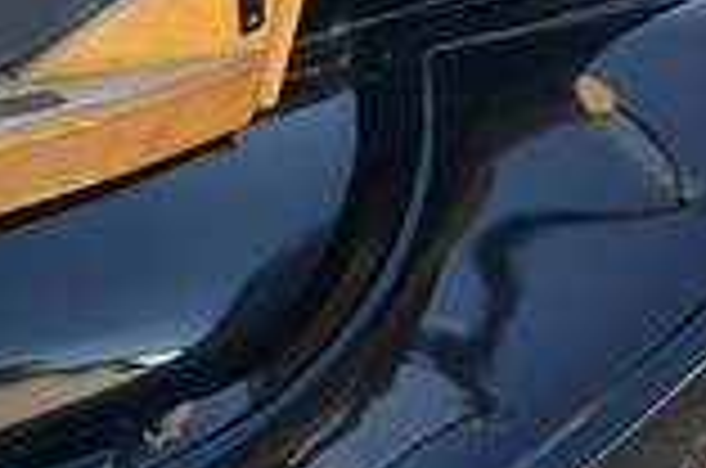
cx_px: 139
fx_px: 1507
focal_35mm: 77
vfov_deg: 17.5
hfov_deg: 25.9
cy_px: 374
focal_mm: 3
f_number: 1.8
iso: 25
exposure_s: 1/232
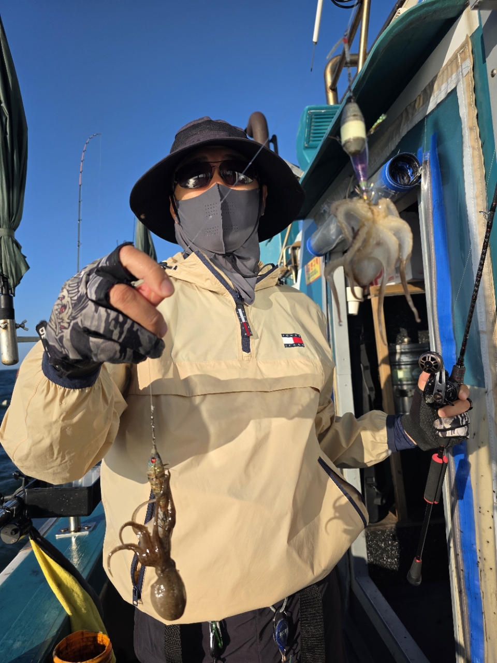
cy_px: 332
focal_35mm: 23
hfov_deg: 58.9
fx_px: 440
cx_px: 248
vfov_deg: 73.9
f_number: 1.7
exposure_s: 1/5017
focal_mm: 6.3
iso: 80
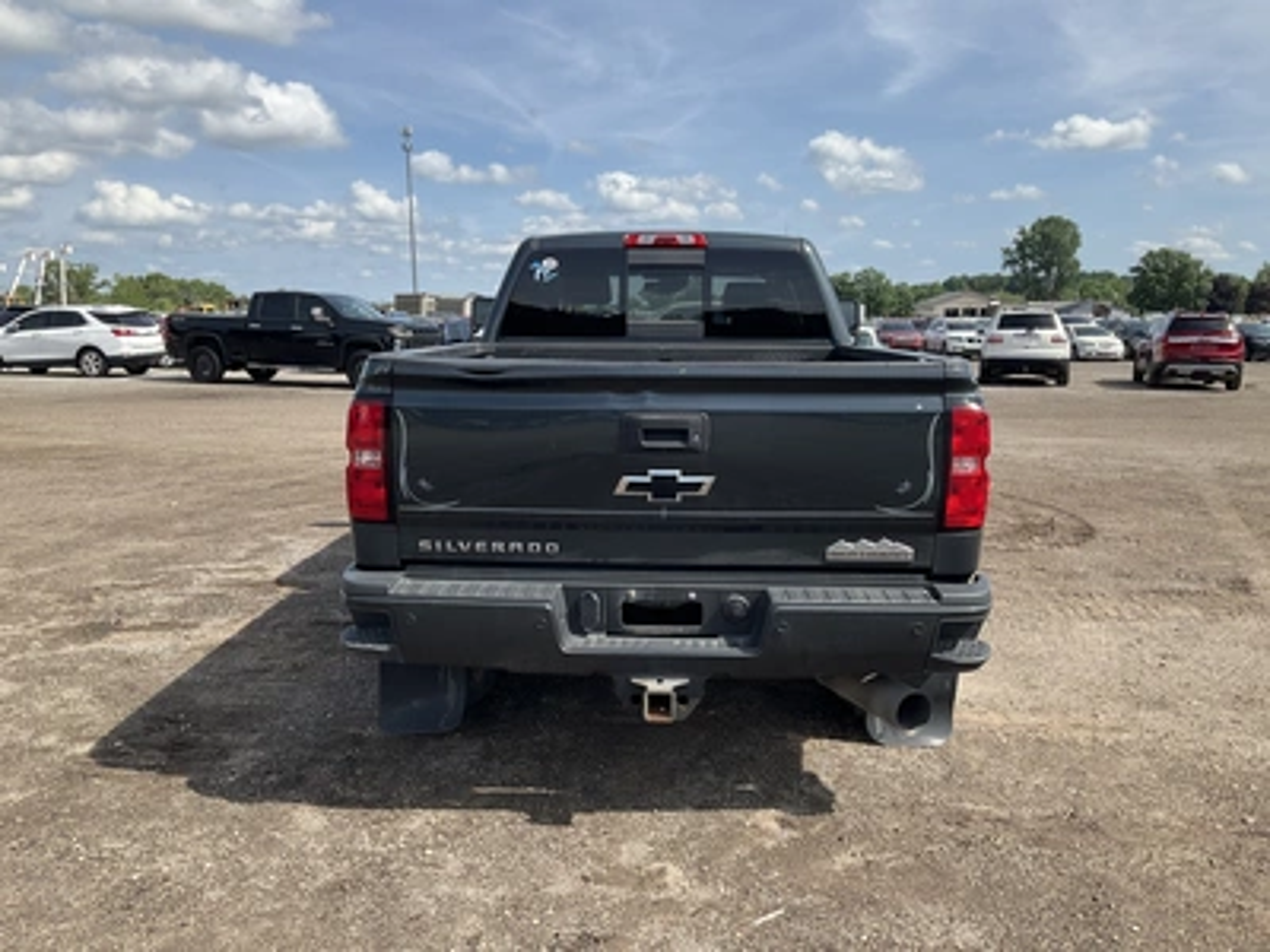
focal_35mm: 29
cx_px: 635
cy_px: 476
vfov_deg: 48.2
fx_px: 1064
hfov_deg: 61.7
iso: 25
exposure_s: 1/1626
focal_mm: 3
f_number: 1.8
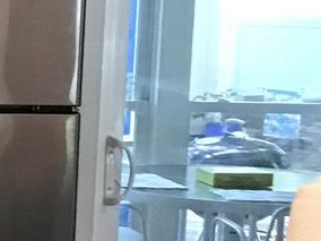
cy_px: 145
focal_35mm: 157
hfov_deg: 10.7
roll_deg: -0.3
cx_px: -462
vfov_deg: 9.5
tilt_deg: -8.6
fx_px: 1456
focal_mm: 3.3
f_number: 2.4
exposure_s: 1/30
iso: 160
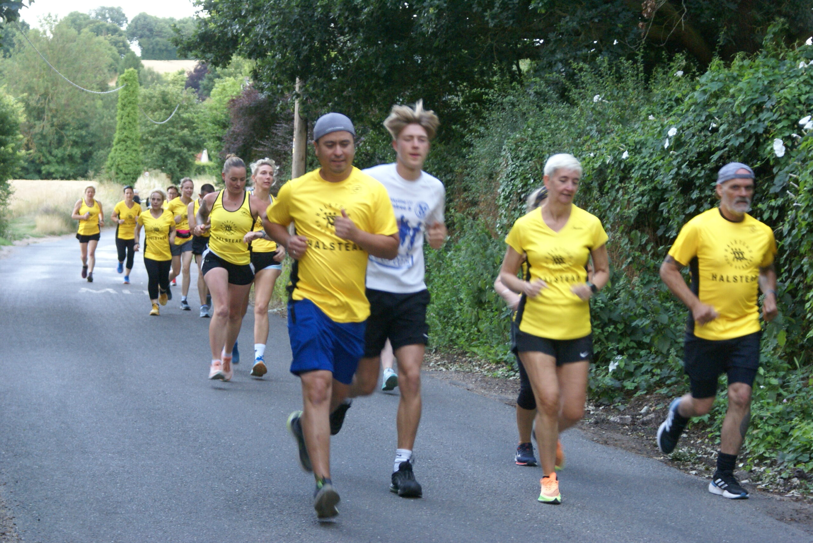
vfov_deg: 13.1
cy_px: 272
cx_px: 406
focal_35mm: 105
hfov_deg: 19.4
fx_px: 2373
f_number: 5.6
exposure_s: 1/60
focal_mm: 70
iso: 800
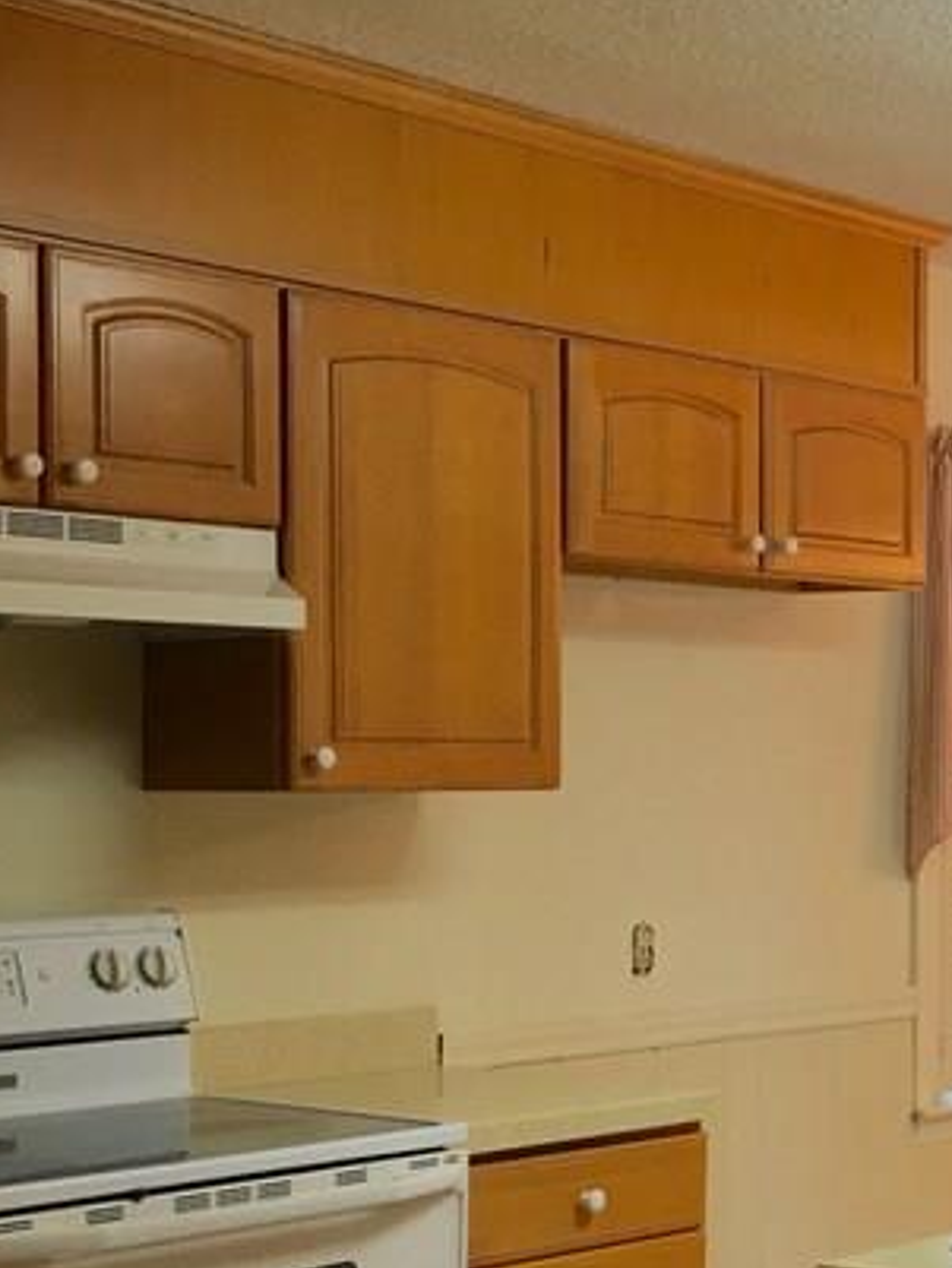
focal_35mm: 74
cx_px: 1379
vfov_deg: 26.2
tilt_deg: -0.6
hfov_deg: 18.0
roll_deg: -0.6
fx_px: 2712
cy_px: 794
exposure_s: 1/30
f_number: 2.2
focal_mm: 4.15
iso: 64
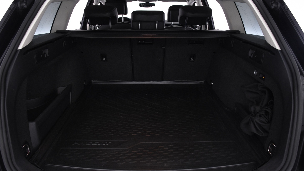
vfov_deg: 44.2
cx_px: 148
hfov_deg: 71.9
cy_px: 102
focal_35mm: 26
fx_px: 210
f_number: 5
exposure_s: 1/50
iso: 2000
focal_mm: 16
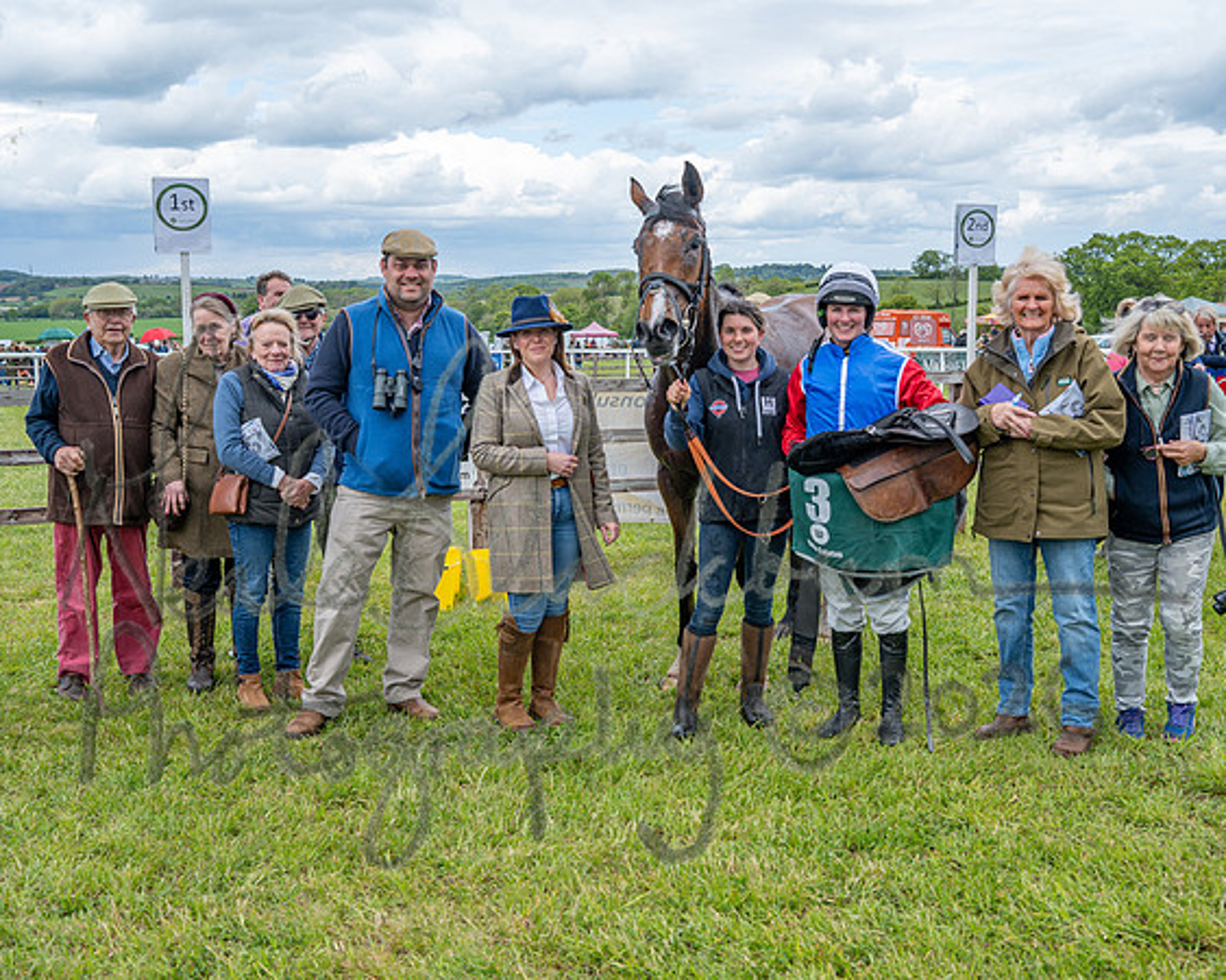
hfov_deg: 46.4
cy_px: 490
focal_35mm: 39
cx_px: 613
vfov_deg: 37.8
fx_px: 1430
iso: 200
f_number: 5
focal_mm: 35
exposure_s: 1/500
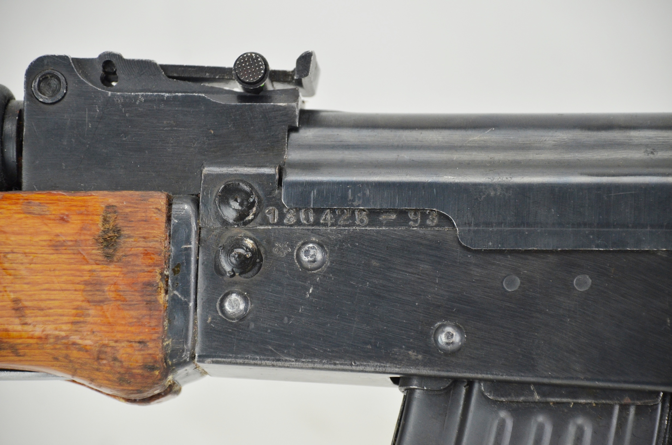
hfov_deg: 10.2
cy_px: 222
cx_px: 336
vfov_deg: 6.8
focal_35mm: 202
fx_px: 3772
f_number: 5.6
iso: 800
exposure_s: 1/200
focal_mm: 135
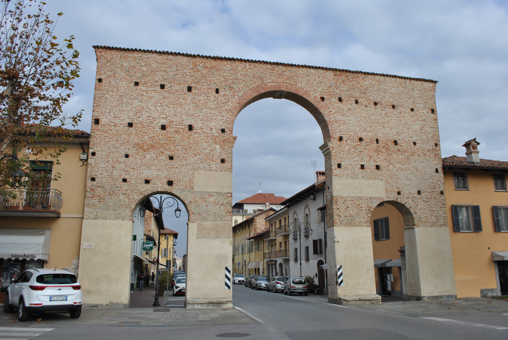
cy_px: 170
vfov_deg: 48.0
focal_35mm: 27
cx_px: 254
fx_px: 381
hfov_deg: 67.3
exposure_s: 1/250
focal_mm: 18
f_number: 8
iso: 100
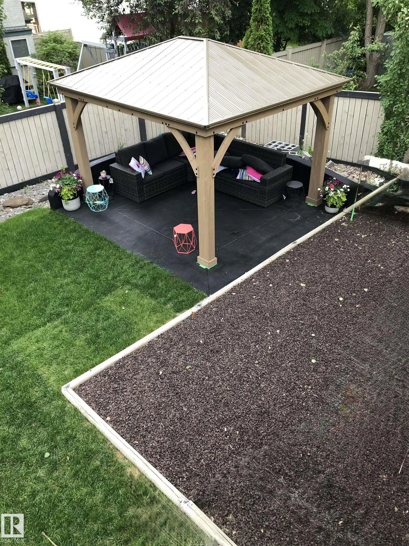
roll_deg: +0.5
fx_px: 441
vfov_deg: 63.4
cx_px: 204
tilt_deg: -36.9
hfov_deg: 49.7
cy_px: 273
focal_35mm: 28
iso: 40
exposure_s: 1/30
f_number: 1.8
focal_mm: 3.99
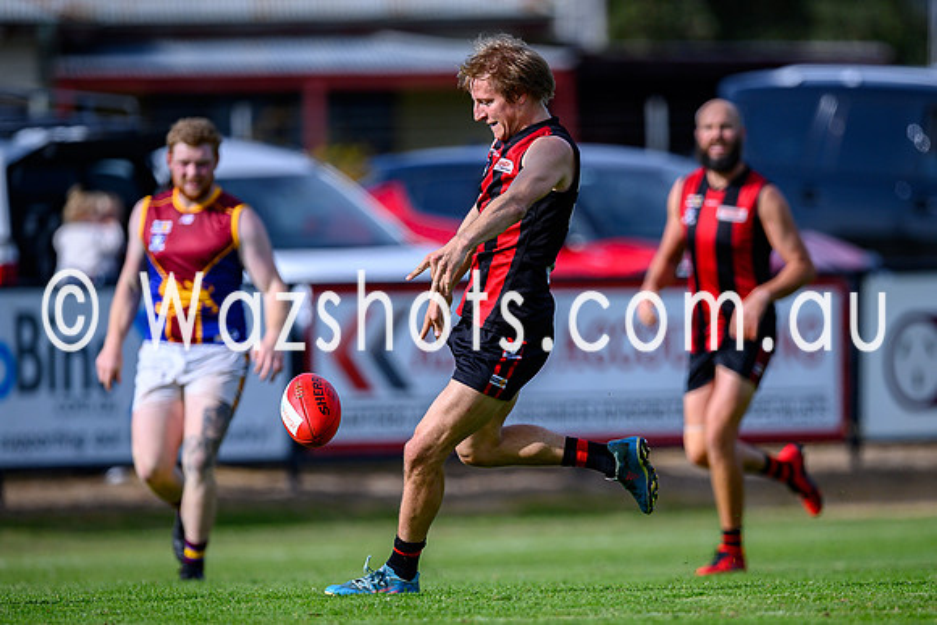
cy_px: 363
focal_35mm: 608
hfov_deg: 3.4
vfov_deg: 2.3
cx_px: 543
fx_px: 15840
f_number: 4
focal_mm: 500
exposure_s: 1/2500
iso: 220
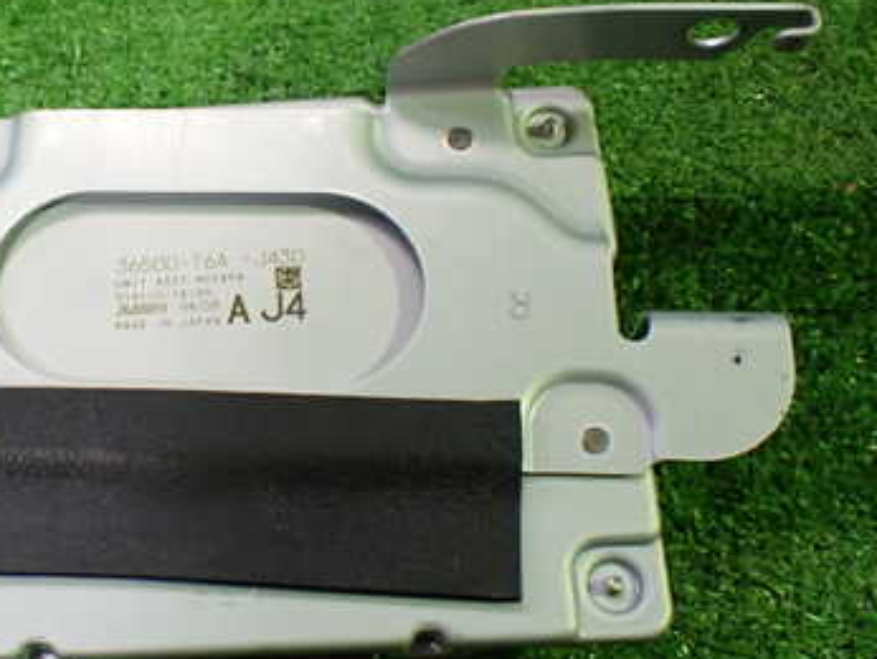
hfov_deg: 35.4
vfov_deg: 28.0
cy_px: 291
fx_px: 1318
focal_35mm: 52
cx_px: 157
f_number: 2.3
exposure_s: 1/100
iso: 800
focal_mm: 5.4
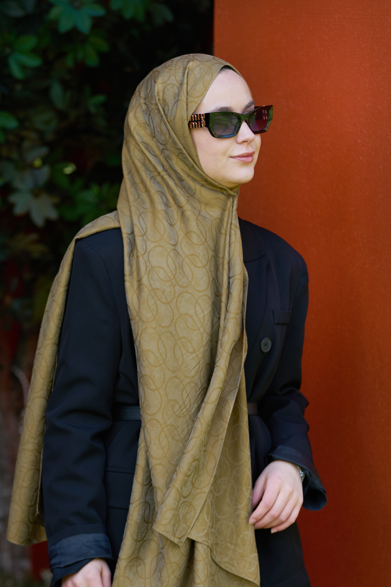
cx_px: 196
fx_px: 2036
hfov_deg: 11.0
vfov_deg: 16.4
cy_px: 294
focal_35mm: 125
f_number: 4
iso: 200
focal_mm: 125
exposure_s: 1/250
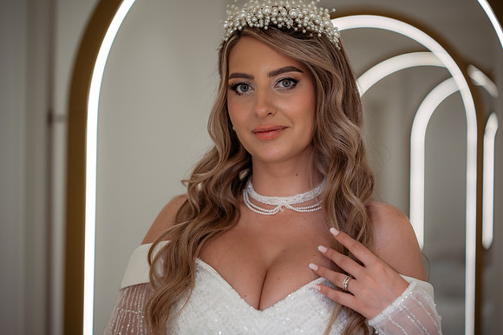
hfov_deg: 27.0
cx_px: 252
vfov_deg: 18.2
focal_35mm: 75
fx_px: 1047
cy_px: 168
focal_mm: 75
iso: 500
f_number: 2.8
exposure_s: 1/160
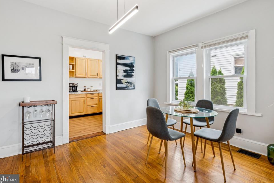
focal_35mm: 18
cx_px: 133
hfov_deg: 90.0
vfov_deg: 67.4
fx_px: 137
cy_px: 88
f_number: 9
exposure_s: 1/8
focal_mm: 11.5
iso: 200
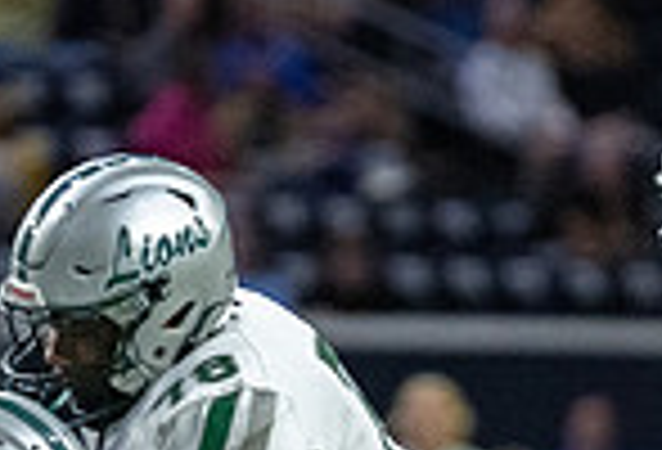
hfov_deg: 1.9
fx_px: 20021
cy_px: 683
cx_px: 282
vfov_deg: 1.3
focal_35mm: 1082
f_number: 2.8
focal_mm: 200
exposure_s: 1/1250
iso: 4000
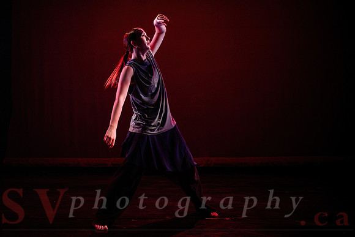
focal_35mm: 43
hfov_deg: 45.0
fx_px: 426
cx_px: 144
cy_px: 110
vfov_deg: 31.1
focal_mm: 34.5
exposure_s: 1/300
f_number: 2.8
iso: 1600
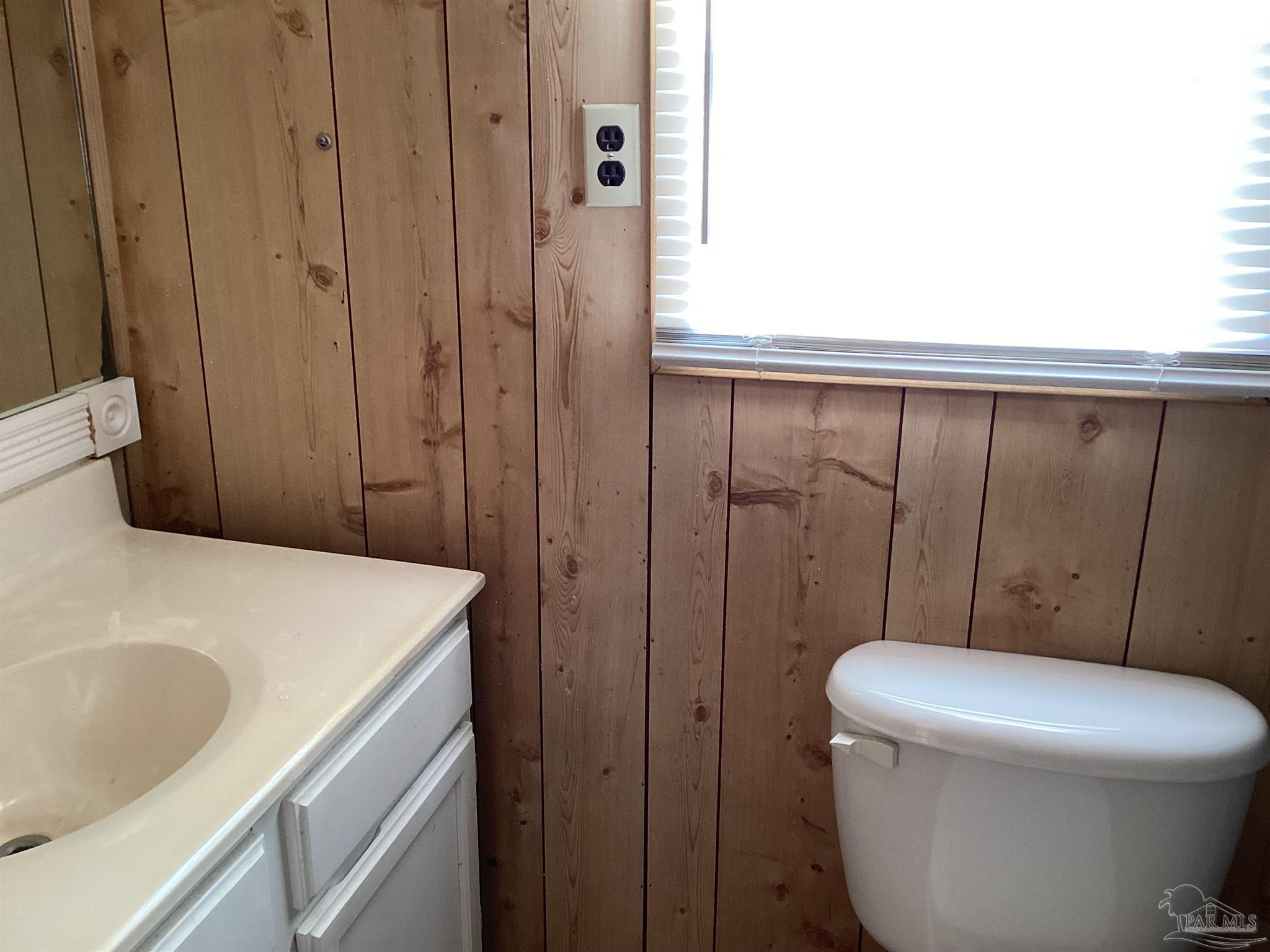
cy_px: 476
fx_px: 1137
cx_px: 635
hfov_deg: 58.4
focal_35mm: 31
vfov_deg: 45.4
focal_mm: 3.3
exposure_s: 1/60
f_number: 2.4
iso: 80
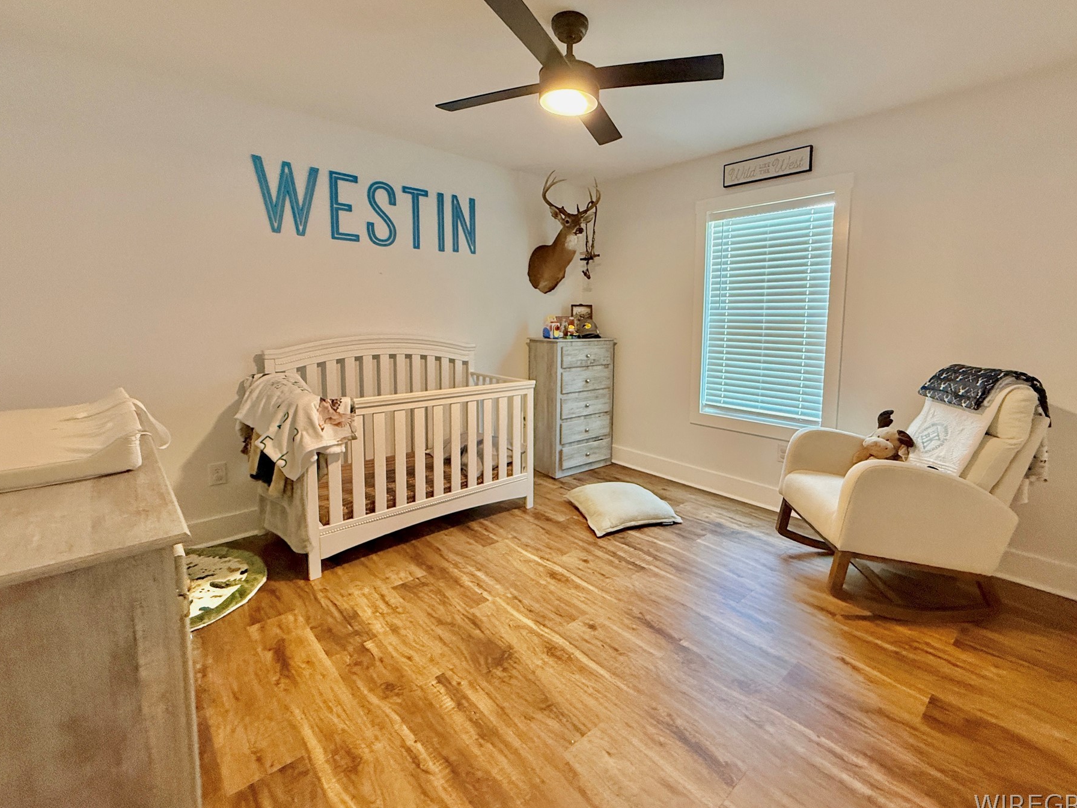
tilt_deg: -3.9
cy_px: 365
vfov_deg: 77.9
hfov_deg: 94.2
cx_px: 588
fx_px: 498
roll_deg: -1.7
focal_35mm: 16
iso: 400
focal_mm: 2.22
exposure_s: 1/60
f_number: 2.2
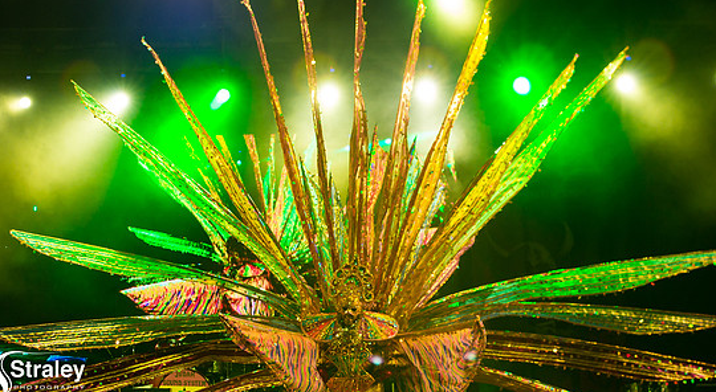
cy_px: 245
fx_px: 2132
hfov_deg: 19.1
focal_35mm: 113
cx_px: 377
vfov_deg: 10.5
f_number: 5.6
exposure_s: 1/320
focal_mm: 70
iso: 2000
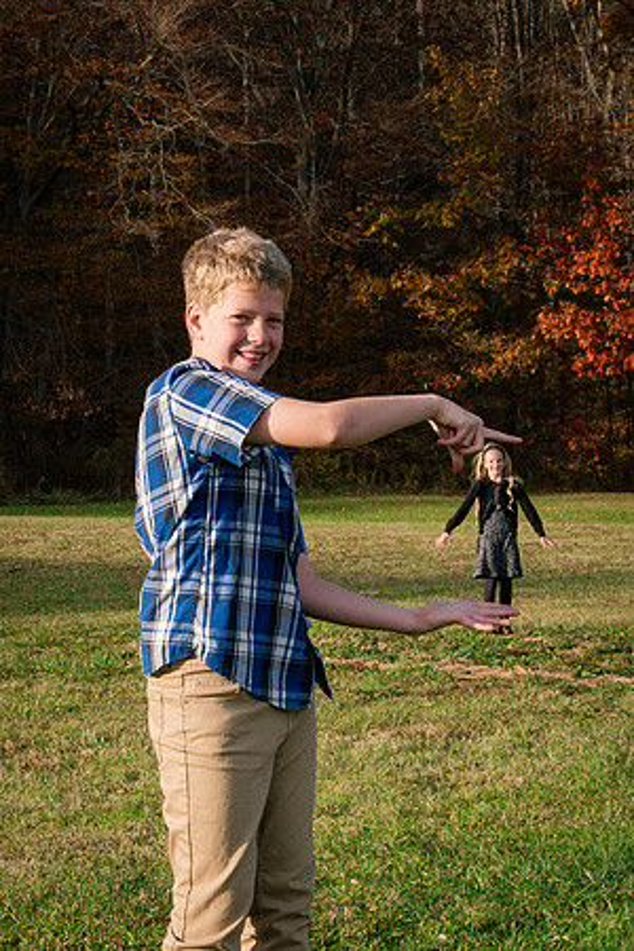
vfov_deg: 19.0
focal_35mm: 108
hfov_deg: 12.7
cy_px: 471
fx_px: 2844
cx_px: 407
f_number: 22
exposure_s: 1/400
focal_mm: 70
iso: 3200
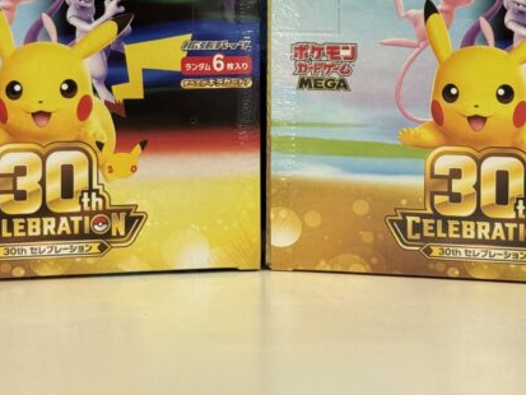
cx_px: 271
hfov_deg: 21.1
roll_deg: -0.2
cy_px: 33
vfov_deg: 15.7
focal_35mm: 93
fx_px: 1414
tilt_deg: -1.8
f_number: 1.78
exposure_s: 1/60
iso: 100
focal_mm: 6.76
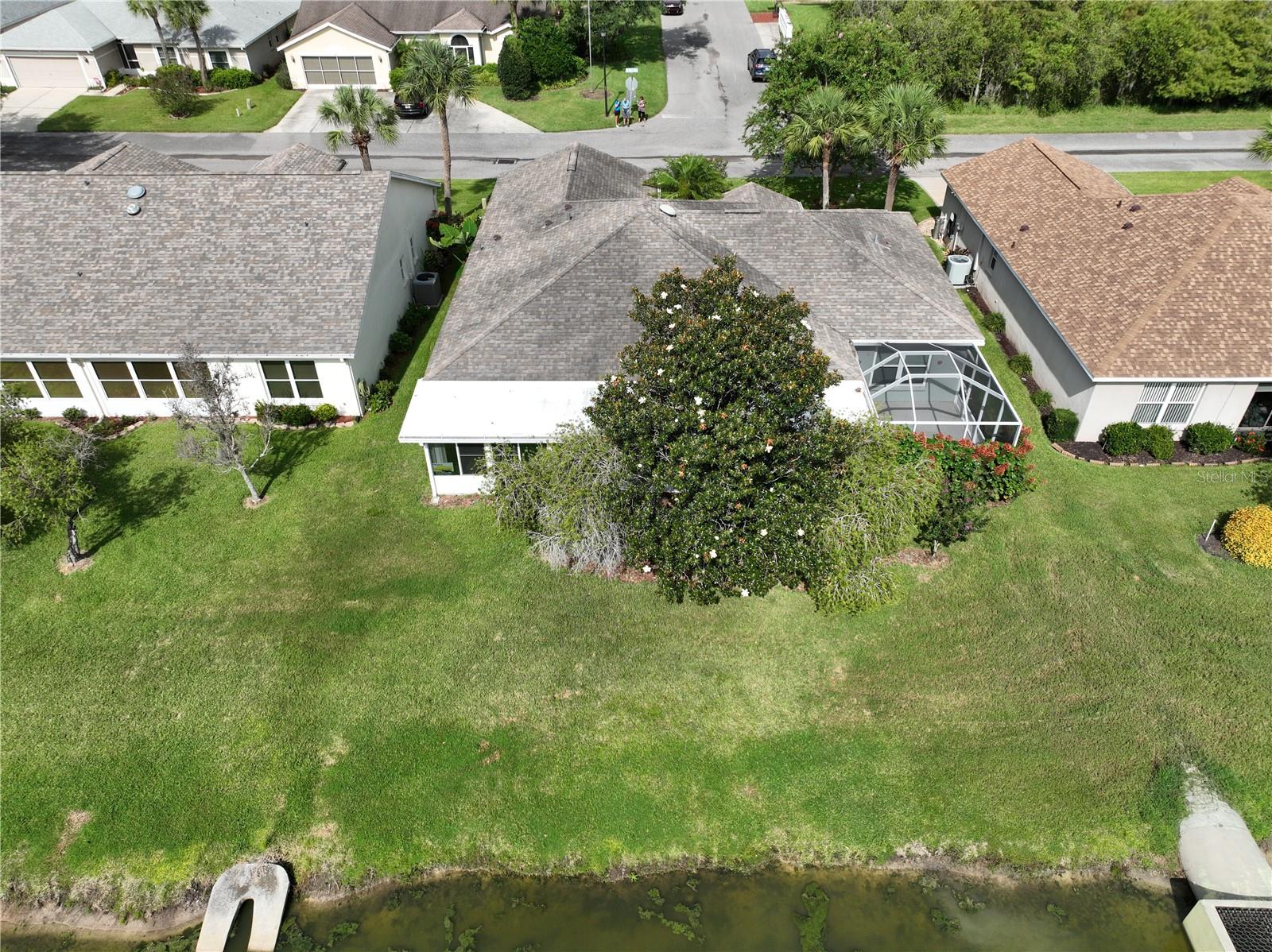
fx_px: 881
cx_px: 636
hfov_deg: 71.6
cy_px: 476
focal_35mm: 24
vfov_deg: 56.8
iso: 130
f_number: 2.8
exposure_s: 1/3200
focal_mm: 12.29
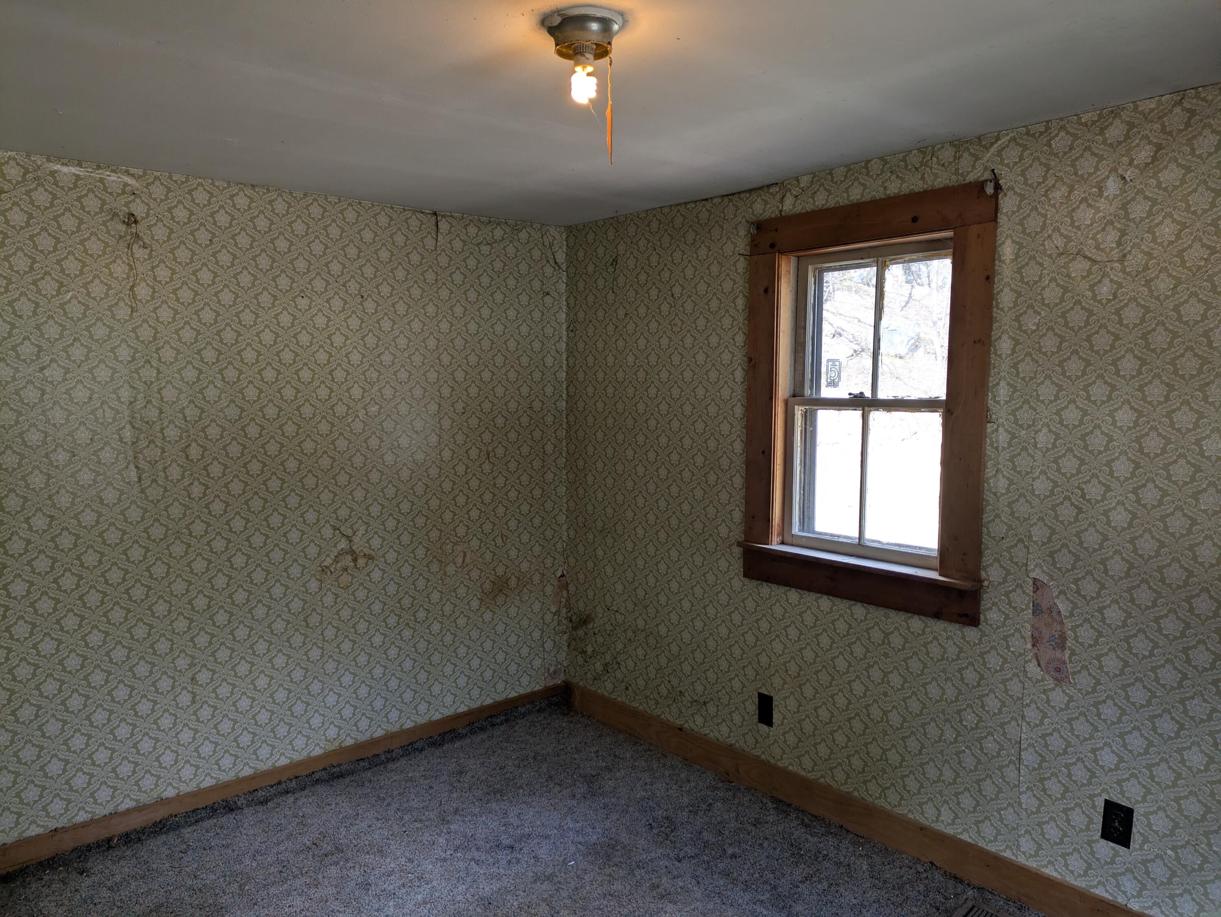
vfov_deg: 54.9
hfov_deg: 69.4
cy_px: 458
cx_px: 610
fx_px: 882
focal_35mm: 25
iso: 78
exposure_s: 1/120
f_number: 1.89
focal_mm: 5.43
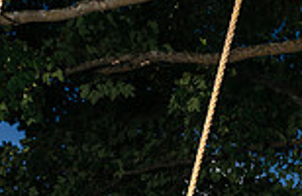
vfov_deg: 12.3
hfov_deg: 20.3
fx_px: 799
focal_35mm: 96
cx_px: 341
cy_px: 397
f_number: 5
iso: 64
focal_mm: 24
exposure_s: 1/200
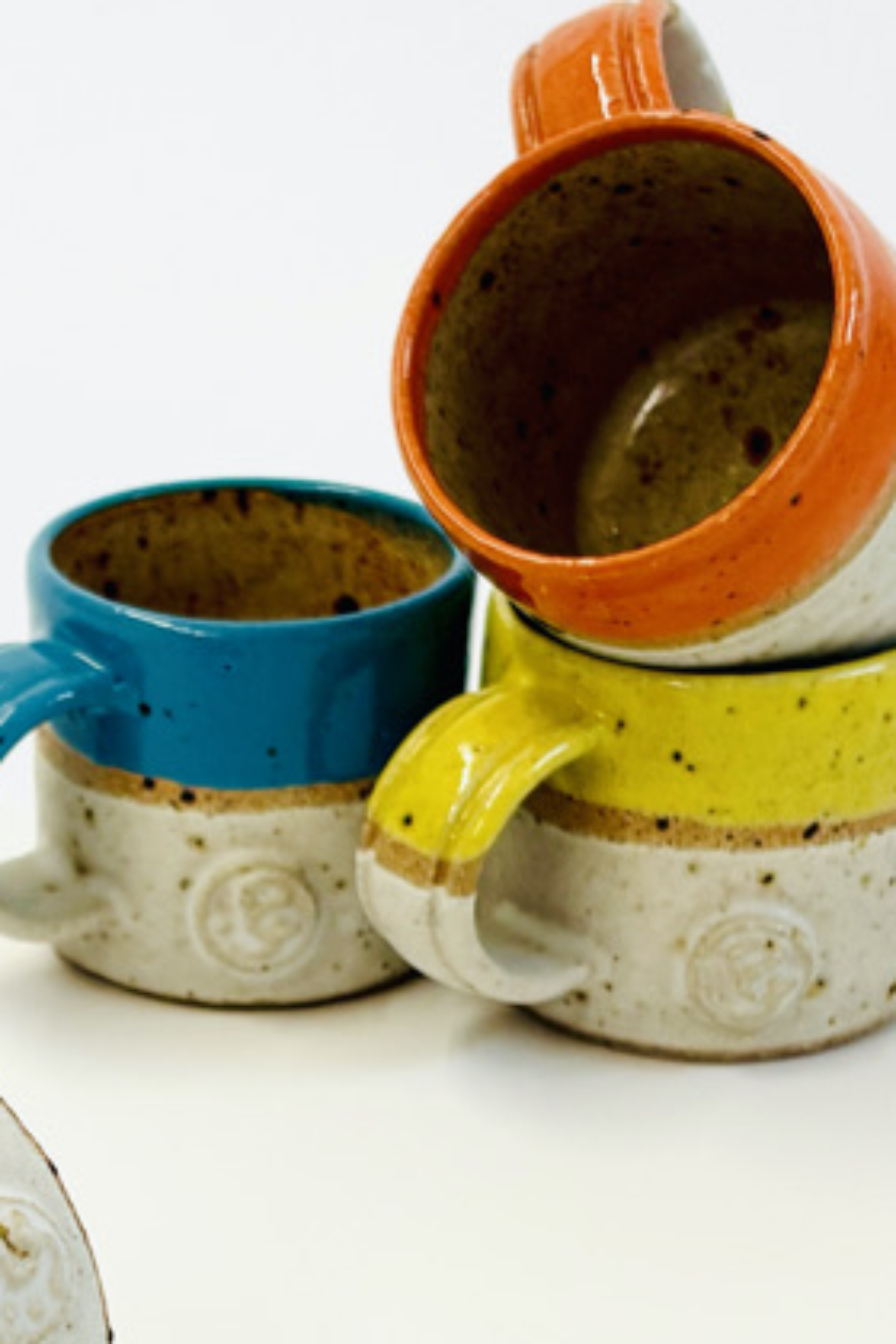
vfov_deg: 29.9
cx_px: 163
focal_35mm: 66
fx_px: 2464
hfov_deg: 20.4
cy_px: 1040
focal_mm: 5.96
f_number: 1.6
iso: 50
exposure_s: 1/331
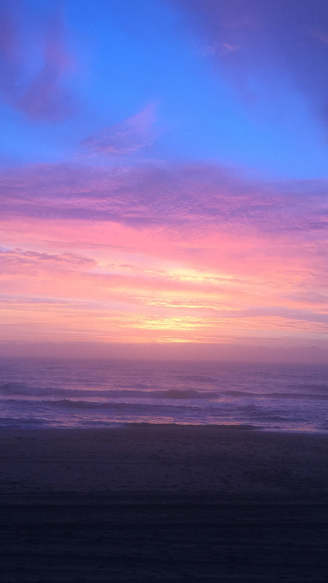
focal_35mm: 42
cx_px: 154
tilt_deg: +6.1
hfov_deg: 28.3
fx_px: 650
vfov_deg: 48.4
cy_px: 288
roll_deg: -1.1
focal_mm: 4.15
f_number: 2.2
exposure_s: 1/30
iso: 32
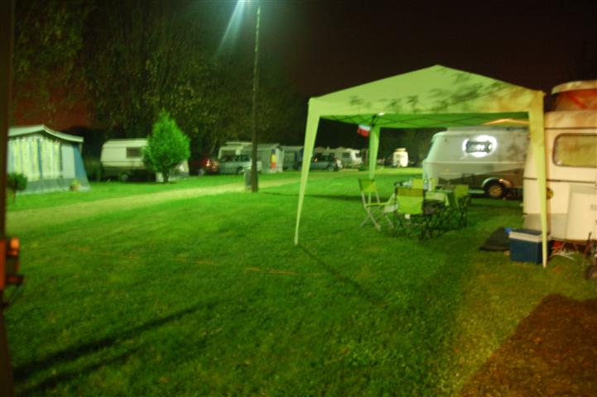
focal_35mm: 27
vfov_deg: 47.9
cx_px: 298
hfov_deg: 67.4
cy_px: 198
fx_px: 448
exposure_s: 6
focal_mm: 18
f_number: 3.5
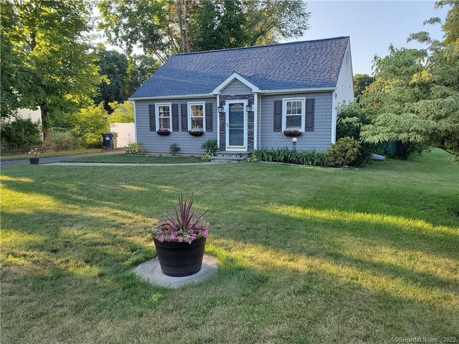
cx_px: 230
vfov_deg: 53.1
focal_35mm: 26
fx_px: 345
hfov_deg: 67.3
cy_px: 172
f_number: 2.4
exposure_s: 1/183
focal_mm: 4.3
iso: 50
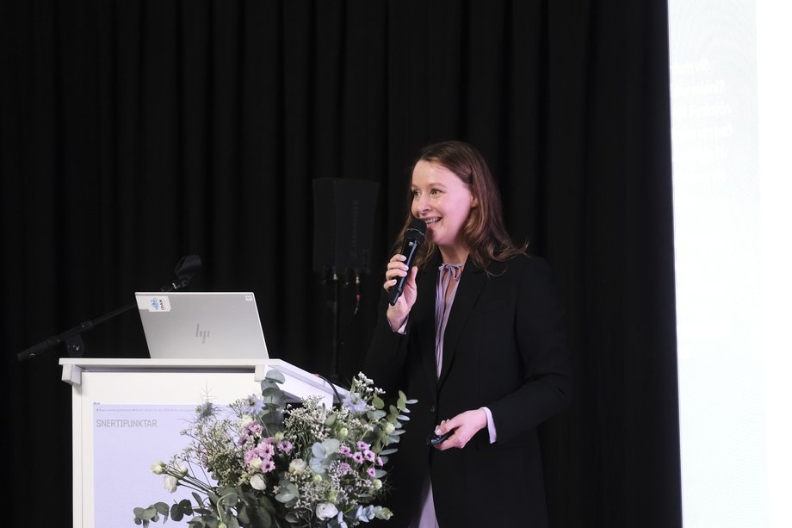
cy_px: 264
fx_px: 4619
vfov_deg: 6.5
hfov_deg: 9.8
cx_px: 396
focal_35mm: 210
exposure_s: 1/125
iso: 2000
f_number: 2.8
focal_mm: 140
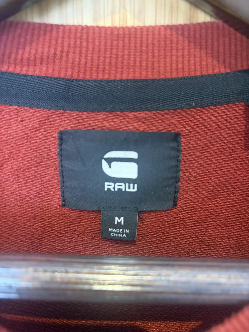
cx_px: 124
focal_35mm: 26
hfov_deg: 53.1
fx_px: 249
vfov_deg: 67.3
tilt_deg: -14.4
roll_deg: +0.8
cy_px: 166
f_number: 1.6
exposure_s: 1/33
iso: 500
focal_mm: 5.96
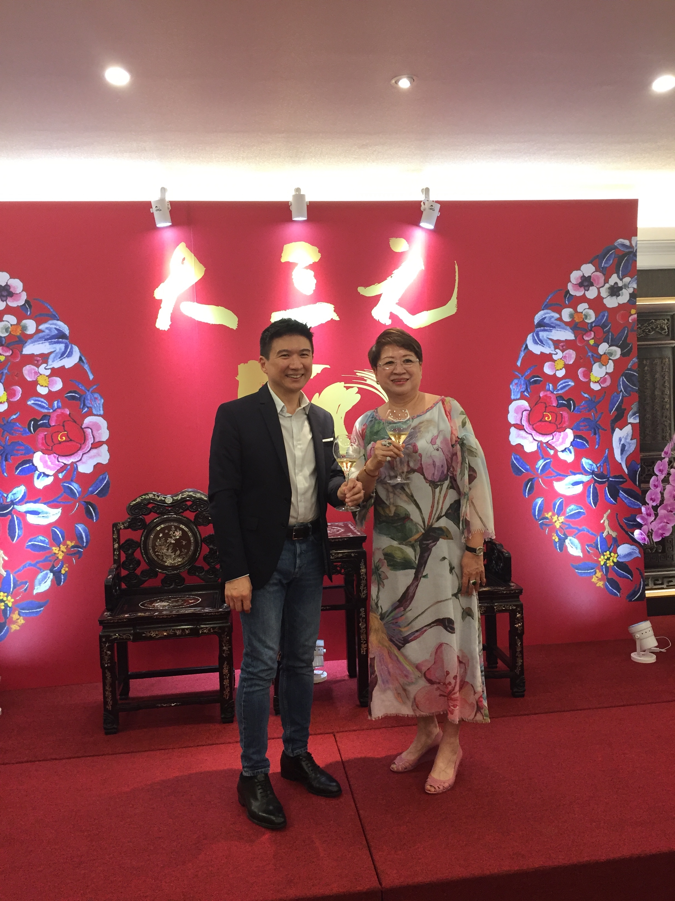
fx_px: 754
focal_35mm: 29
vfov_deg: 61.7
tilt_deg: -2.7
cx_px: 338
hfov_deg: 48.2
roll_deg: +2.8
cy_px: 450
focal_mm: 4.15
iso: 50
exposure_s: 1/30
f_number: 2.2
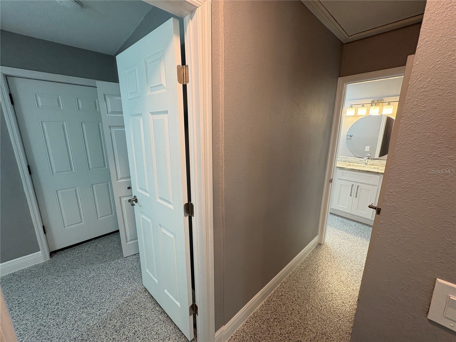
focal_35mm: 14
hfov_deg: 102.1
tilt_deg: -12.7
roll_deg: +0.7
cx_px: 228
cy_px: 171
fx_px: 184
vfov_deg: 85.7
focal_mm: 2.22
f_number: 2.2
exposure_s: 1/60
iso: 160
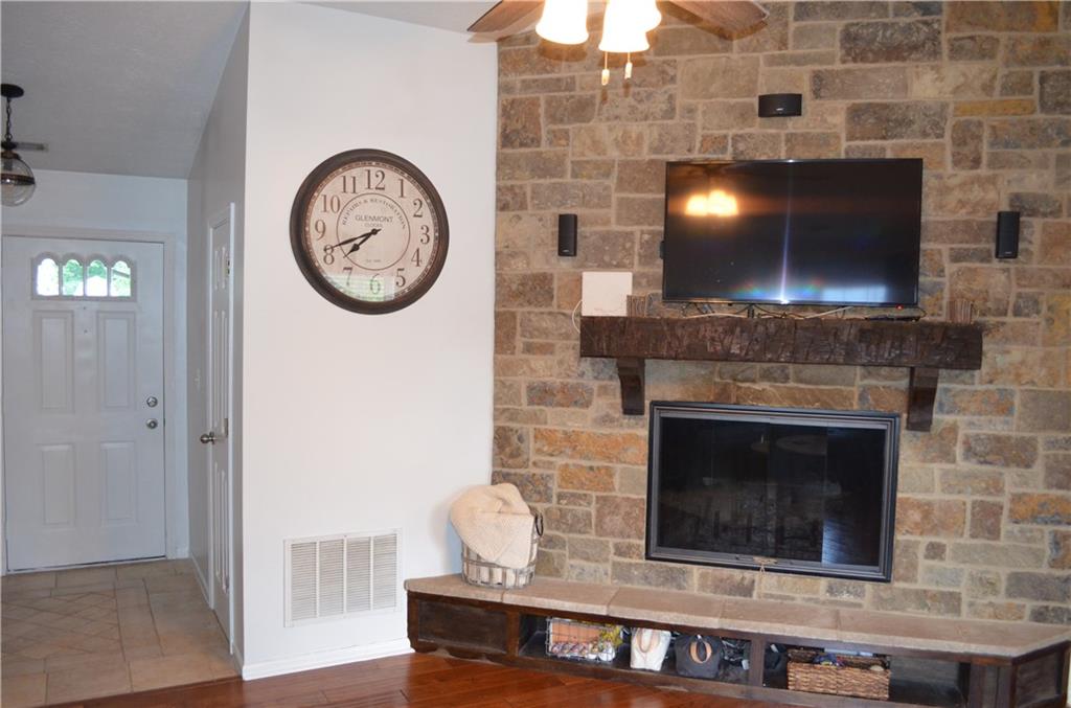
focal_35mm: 27
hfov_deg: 67.5
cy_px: 354
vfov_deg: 47.7
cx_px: 536
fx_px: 801
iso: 1600
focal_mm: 18
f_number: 3.5
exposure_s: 1/60
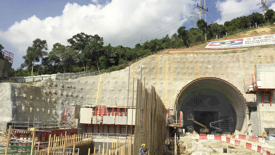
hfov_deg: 61.0
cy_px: 69
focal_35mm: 32
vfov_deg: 36.6
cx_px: 138
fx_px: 233
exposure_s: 1/2481
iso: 25
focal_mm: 4.15
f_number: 2.2
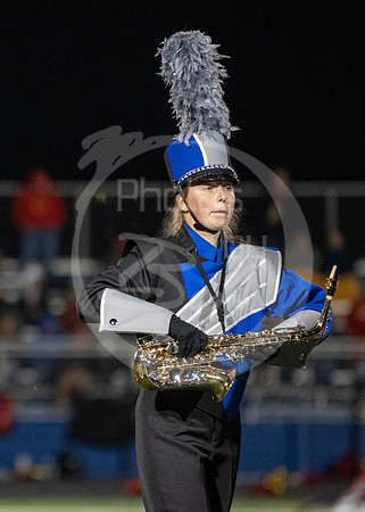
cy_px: 291
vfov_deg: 4.8
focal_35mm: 421
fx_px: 6110
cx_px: -35
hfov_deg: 3.4
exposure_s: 1/500
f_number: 2.8
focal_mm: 190
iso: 4000
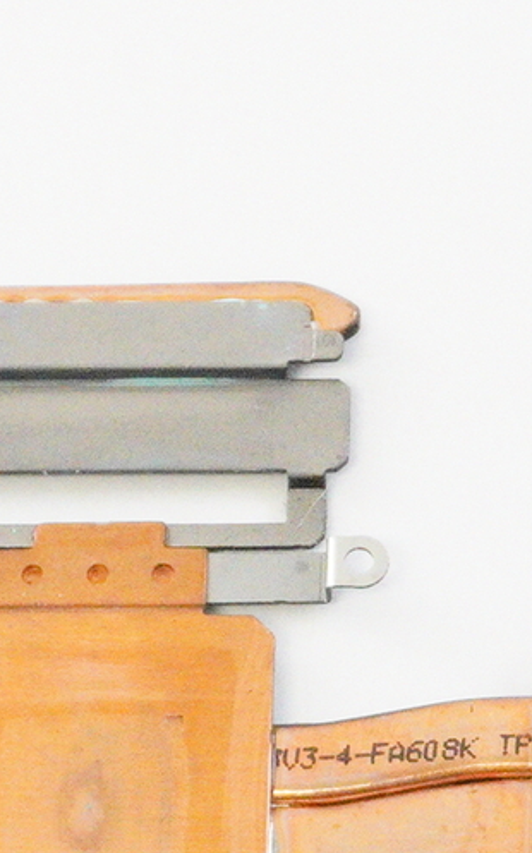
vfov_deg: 10.0
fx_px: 4822
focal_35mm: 208
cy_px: 983
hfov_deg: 6.3
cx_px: 444
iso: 6400
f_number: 5.6
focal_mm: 27
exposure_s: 1/250
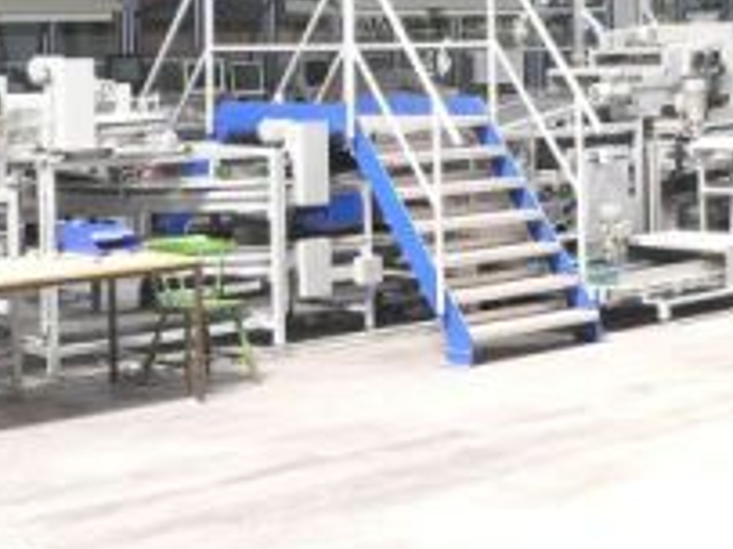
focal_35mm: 85
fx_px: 1799
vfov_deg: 16.9
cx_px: 469
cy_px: -25
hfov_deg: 23.0
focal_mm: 6
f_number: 2.8
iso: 200
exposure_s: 1/5
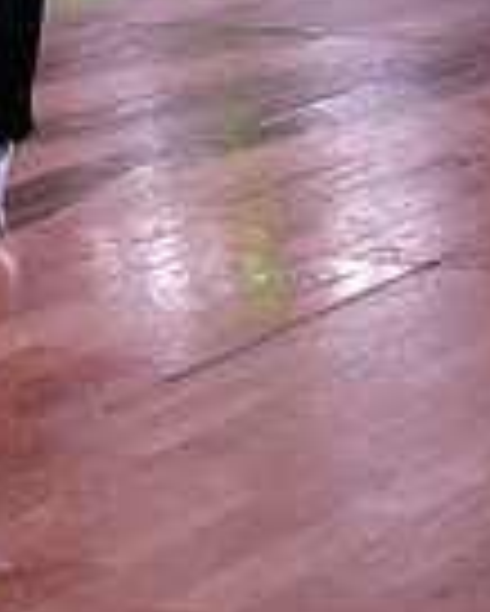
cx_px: -344
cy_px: -544
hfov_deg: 6.8
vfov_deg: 8.3
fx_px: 4056
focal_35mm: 224
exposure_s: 1/320
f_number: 5.6
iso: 6400
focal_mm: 56
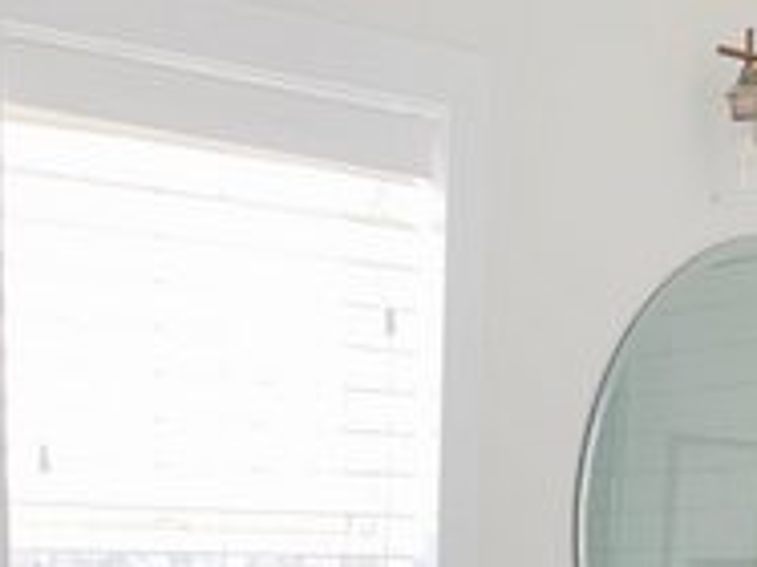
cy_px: 964
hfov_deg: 21.8
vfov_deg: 14.8
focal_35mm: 89
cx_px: 154
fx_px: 1945
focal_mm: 4.25
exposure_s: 1/120
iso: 64
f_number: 1.8
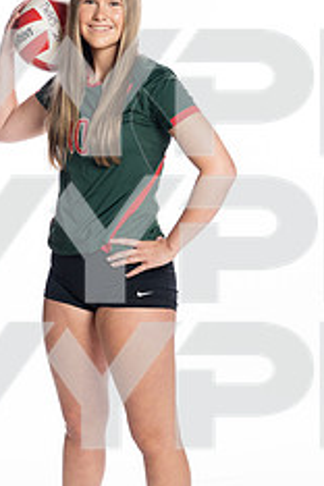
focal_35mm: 96
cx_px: 156
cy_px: 241
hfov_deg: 14.3
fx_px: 1296
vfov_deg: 21.2
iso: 400
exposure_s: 1/250
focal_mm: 50
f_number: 8
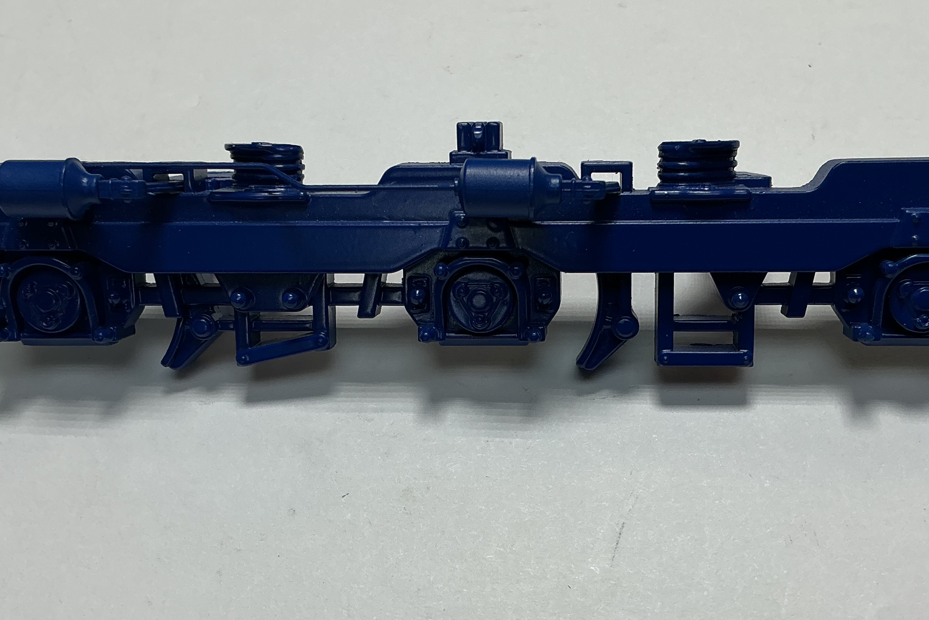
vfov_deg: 29.9
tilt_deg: -57.6
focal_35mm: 45
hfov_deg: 43.5
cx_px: 532
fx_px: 1161
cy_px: 339
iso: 20
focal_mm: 3
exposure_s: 1/233
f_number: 1.8
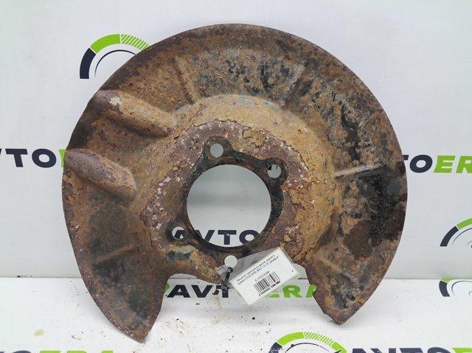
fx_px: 368
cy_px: 176
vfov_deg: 51.3
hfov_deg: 65.4
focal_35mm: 27
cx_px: 236
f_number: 1.8
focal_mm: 4
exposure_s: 1/50
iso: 50
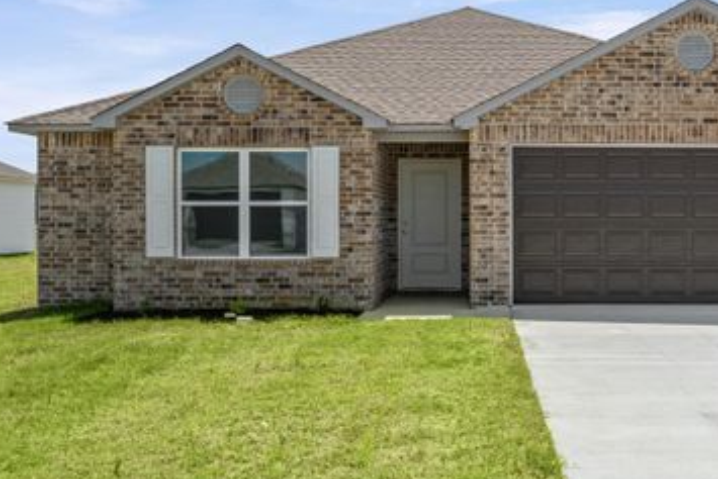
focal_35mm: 38
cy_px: 229
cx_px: 473
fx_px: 758
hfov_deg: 49.9
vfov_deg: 35.1
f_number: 9
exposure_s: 1/160
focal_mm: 18
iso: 250
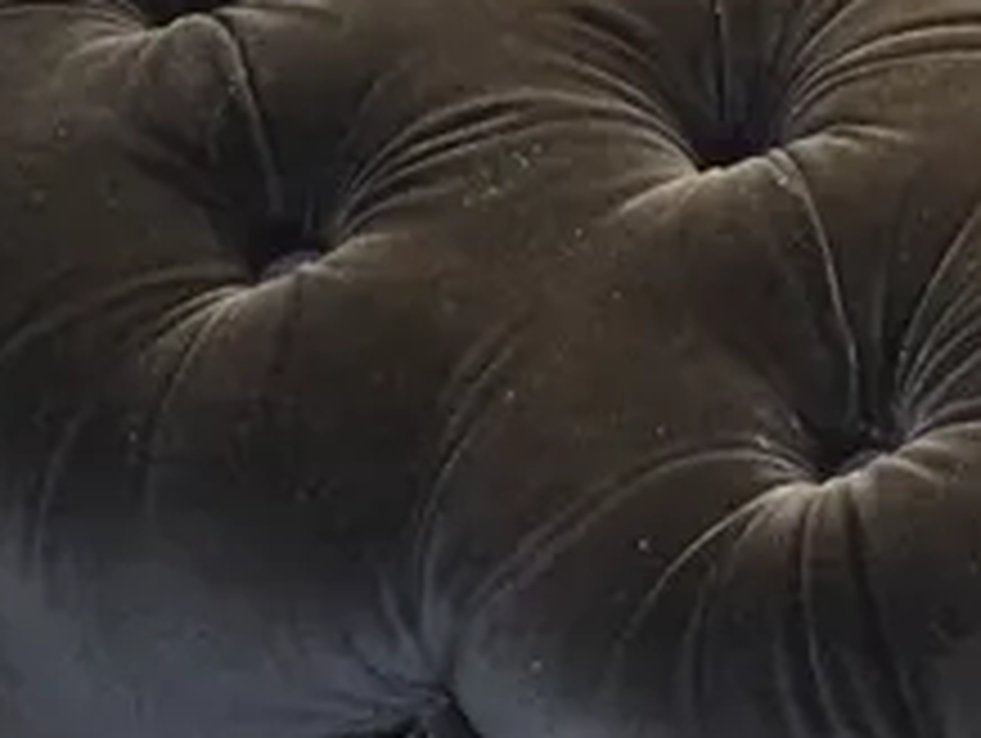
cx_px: 1292
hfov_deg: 11.4
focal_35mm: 169
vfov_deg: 8.8
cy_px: 536
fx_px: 4795
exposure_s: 1/60
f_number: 5.6
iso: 2000
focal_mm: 18
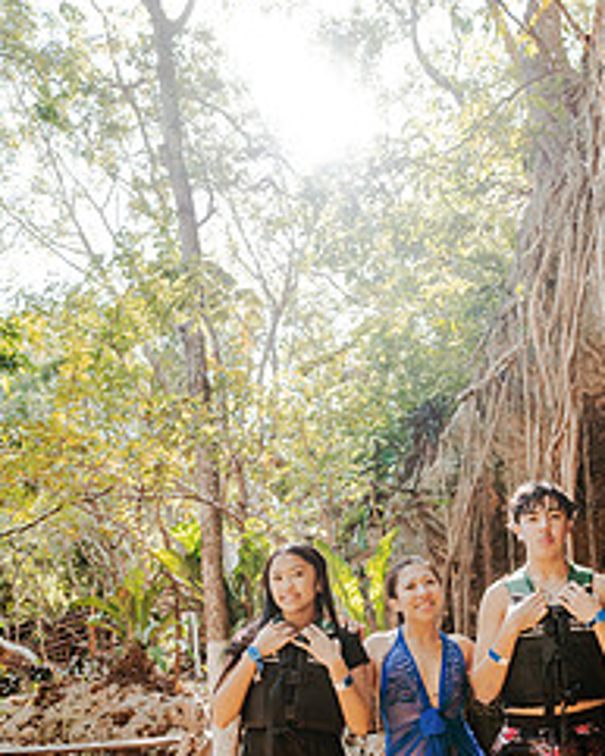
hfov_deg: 41.5
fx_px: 783
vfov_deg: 48.9
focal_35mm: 35
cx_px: 423
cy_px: 593
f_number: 5
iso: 250
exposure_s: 1/160
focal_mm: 20
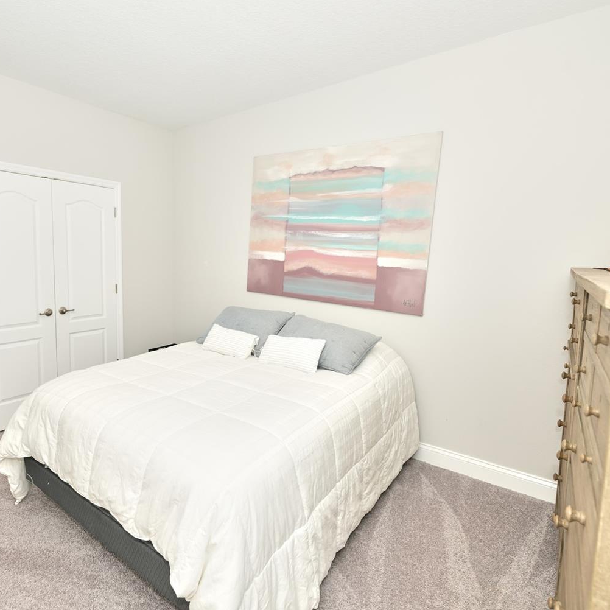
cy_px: 292
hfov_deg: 76.2
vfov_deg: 77.6
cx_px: 225
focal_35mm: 19
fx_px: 379
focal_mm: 14
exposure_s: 1/200
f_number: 4
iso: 400
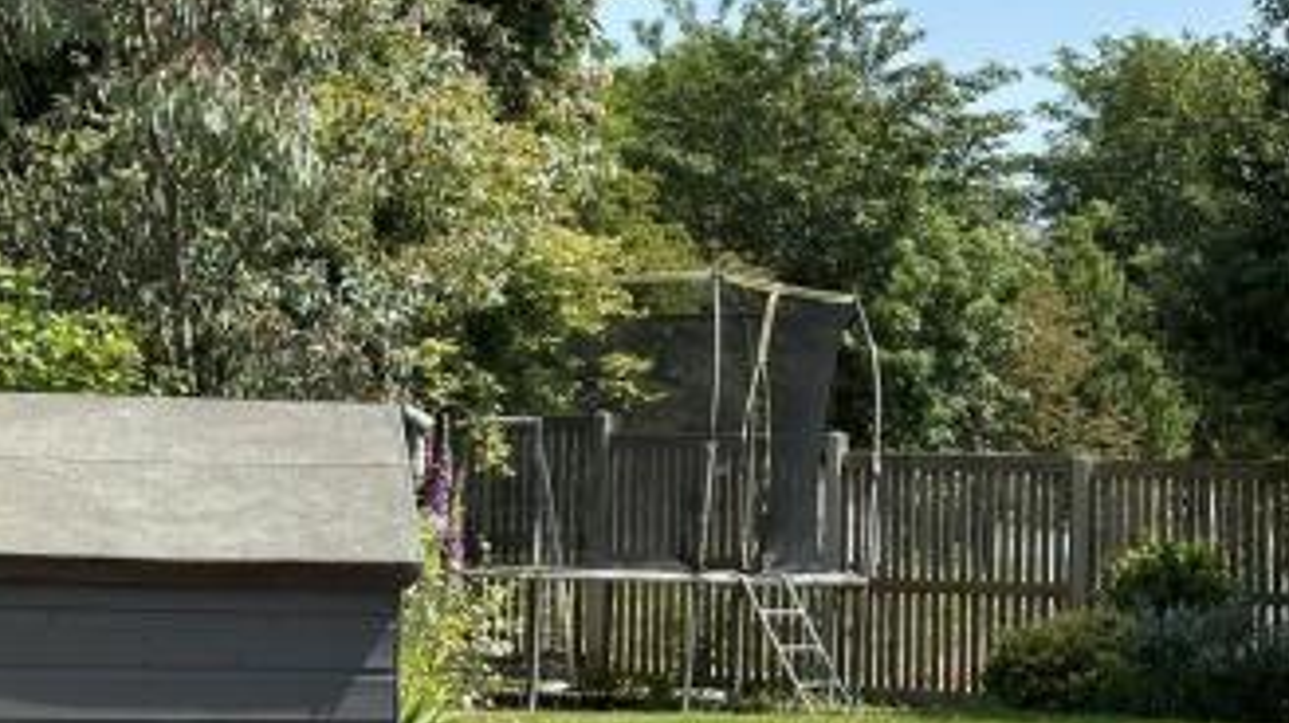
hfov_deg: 22.6
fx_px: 3177
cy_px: 395
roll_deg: -1.7
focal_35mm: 93
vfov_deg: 13.0
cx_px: 1067
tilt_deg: +2.0
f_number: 1.78
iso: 80
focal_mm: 6.86
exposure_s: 1/3597
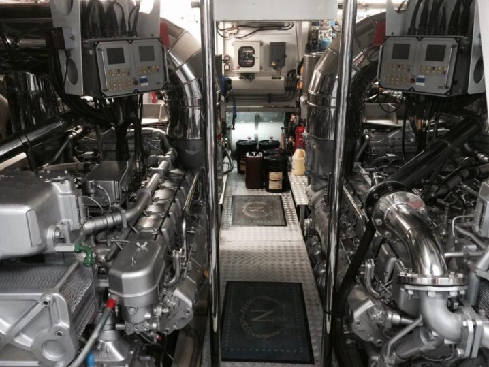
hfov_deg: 58.3
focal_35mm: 31
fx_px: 438
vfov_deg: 45.5
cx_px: 238
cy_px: 189
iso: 250
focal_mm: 4.15
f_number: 2.2
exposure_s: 1/33
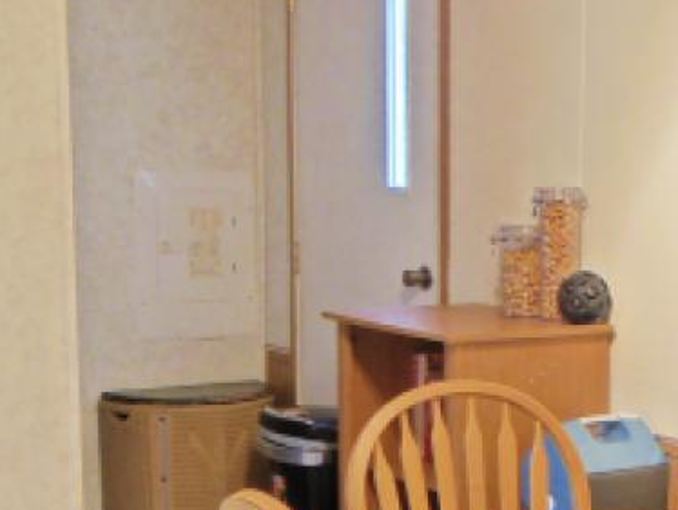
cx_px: 591
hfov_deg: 18.6
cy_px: 507
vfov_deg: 14.0
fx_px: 2038
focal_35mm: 104
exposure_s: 1/8
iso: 400
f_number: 3.6
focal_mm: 6.8
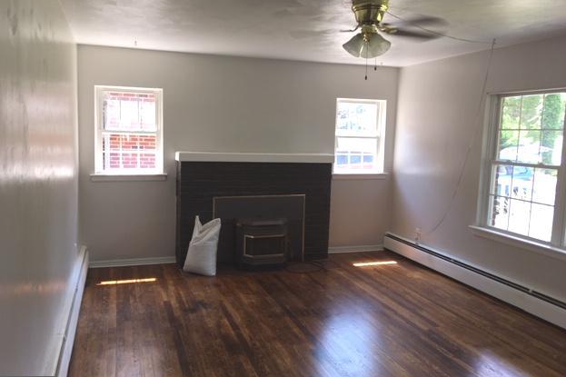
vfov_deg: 42.3
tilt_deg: -7.6
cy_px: 182
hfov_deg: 60.3
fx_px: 487
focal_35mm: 31
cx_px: 276
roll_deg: +0.0
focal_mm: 4.15
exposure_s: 1/40
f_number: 2.2
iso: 25
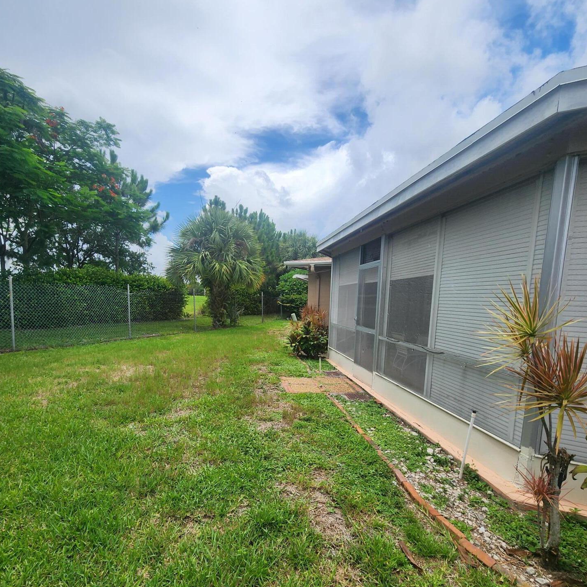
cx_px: 282
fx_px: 307
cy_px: 334
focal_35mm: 16
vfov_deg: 86.9
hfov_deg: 87.4
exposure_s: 1/1884
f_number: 2.2
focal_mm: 2.2
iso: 50
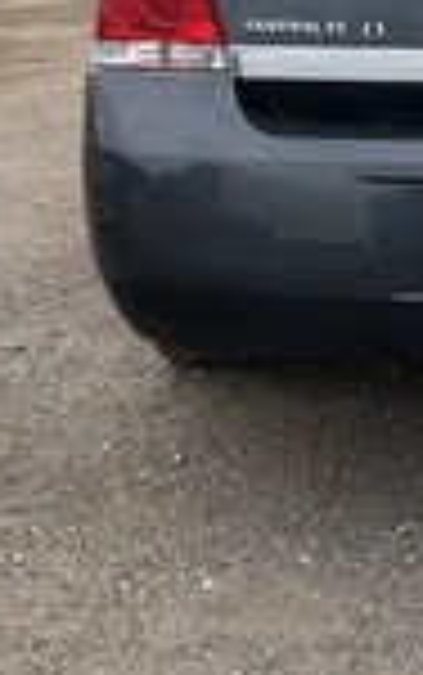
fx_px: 1510
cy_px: 86
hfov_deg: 15.4
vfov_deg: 24.6
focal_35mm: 82
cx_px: 500
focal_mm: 3
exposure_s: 1/1342
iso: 25
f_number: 1.8
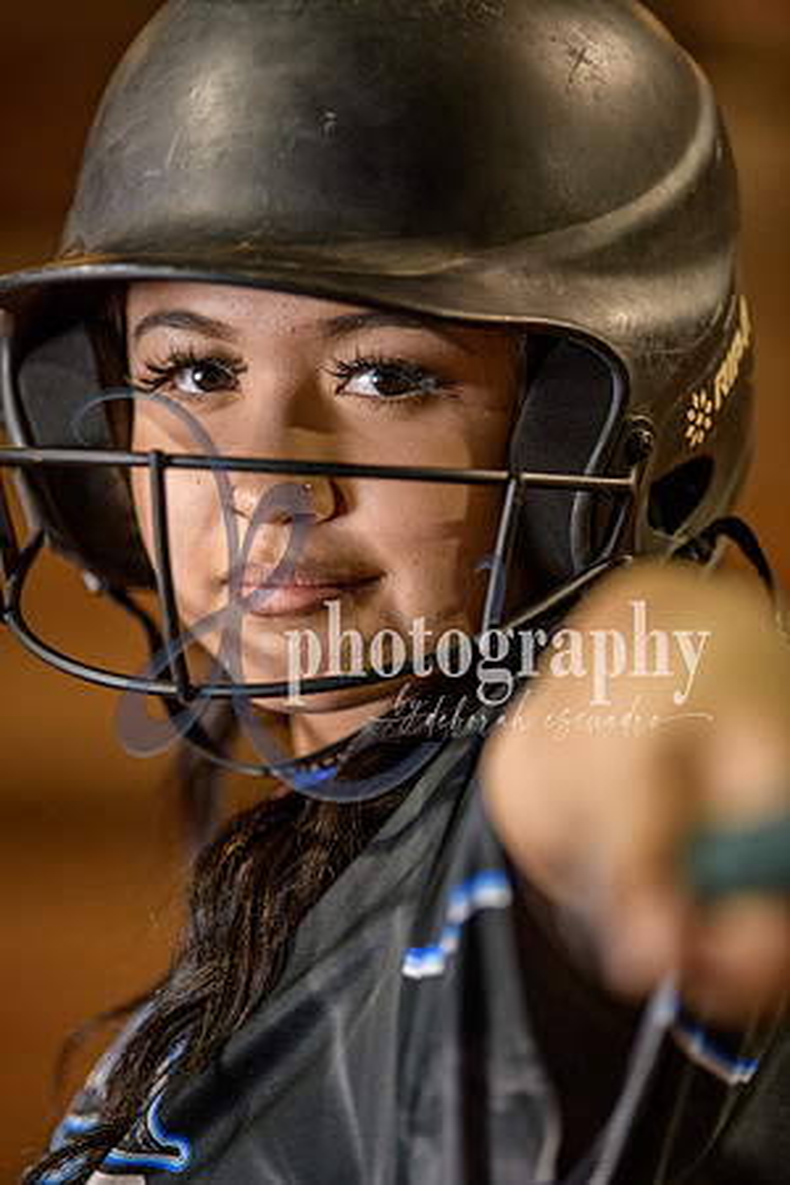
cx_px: 395
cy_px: 592
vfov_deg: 12.5
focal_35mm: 165
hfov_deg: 8.3
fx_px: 5431
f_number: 2.8
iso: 400
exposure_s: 1/250
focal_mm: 165
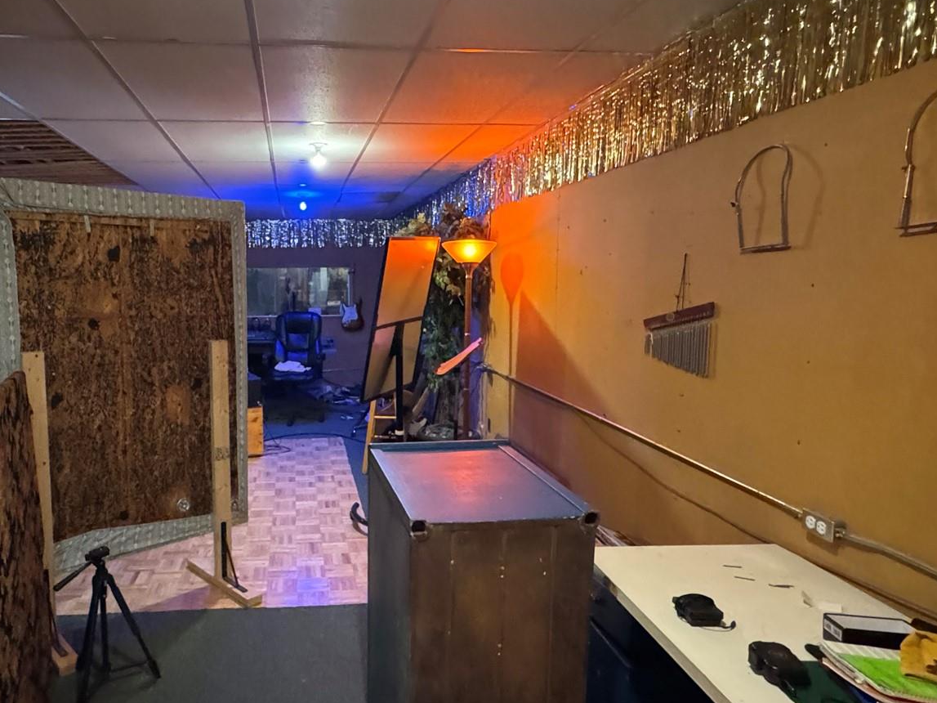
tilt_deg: -7.6
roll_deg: +0.1
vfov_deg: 54.9
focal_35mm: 25
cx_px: 353
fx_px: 677
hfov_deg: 68.3
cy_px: 367
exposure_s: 1/42
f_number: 2.2
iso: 1250
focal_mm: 2.22
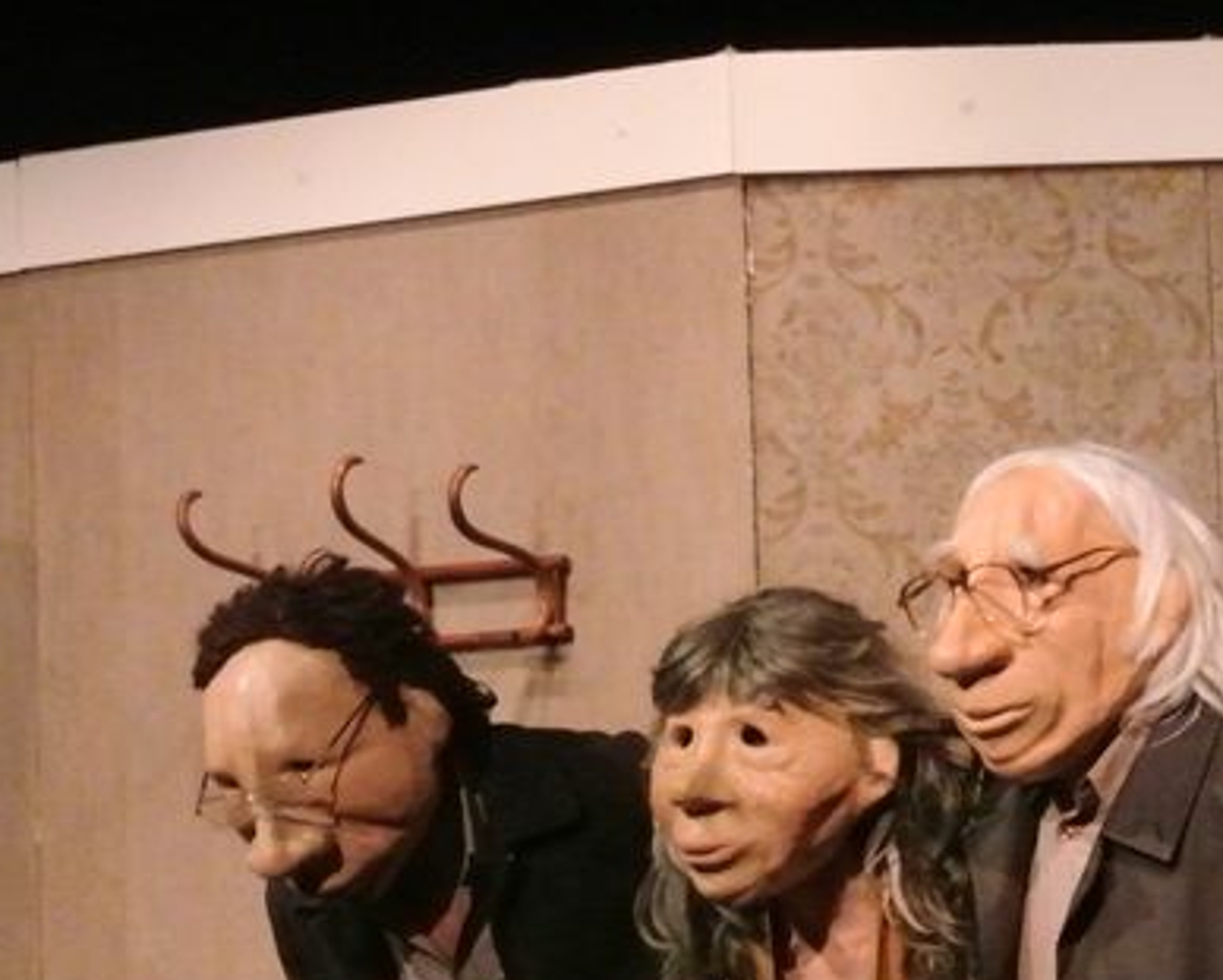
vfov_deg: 7.2
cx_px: 807
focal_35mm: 215
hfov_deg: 9.0
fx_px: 7788
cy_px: 811
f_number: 9
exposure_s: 1/100
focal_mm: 41.2
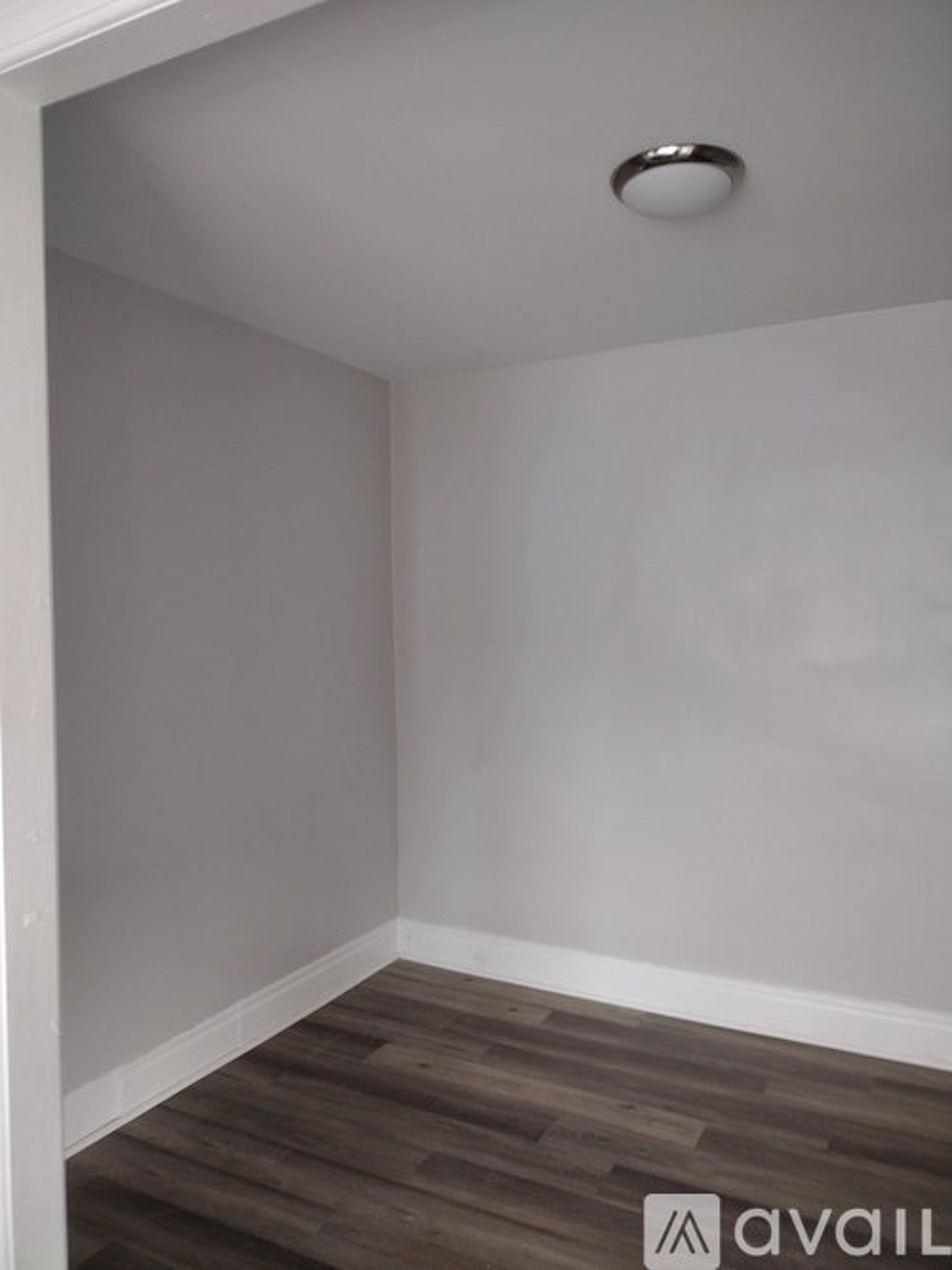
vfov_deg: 65.3
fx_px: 990
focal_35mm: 27
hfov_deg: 51.3
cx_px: 476
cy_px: 635
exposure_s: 1/60
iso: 241
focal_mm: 4.71
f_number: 1.7
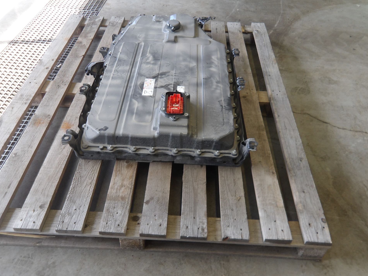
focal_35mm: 29
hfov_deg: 61.6
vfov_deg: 48.2
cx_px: 177
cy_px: 132
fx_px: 308
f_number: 3
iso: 132
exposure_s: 1/60
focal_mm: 4.9
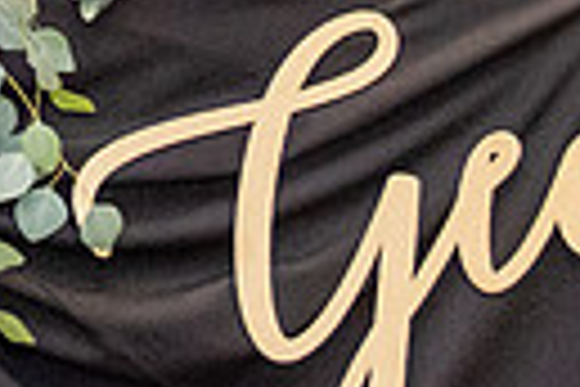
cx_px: -167
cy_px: -478
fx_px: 3609
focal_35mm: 224
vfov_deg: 5.9
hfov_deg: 9.0
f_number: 2.8
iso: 1600
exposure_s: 1/125
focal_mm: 32
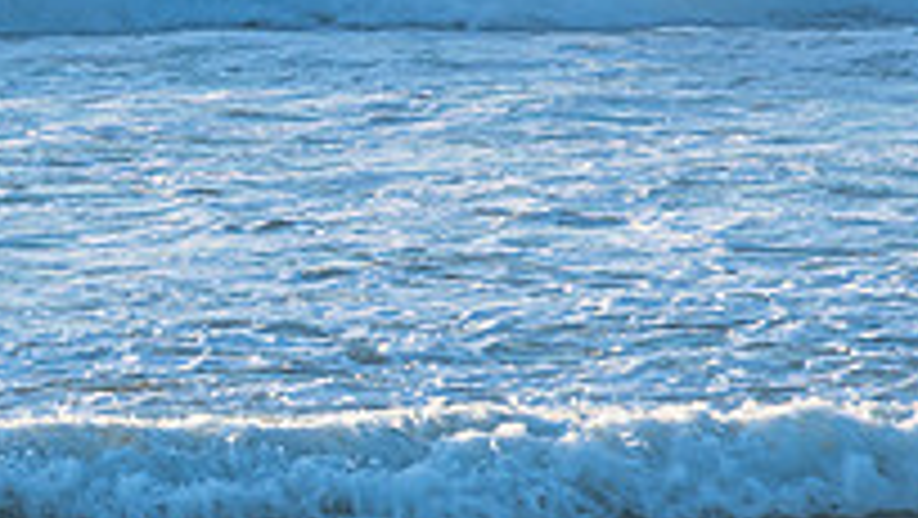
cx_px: -122
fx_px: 8695
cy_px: -309
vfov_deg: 3.4
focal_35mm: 357
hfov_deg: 6.0
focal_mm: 80
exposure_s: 1/30
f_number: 10
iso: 50
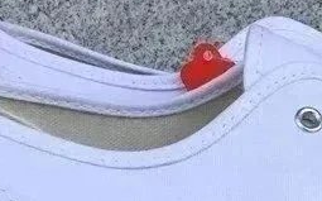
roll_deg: -0.5
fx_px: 1017
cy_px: 309
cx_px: 306
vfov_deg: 10.8
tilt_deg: -23.2
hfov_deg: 17.6
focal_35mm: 116
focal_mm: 3.3
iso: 25
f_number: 2.4
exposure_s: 1/595
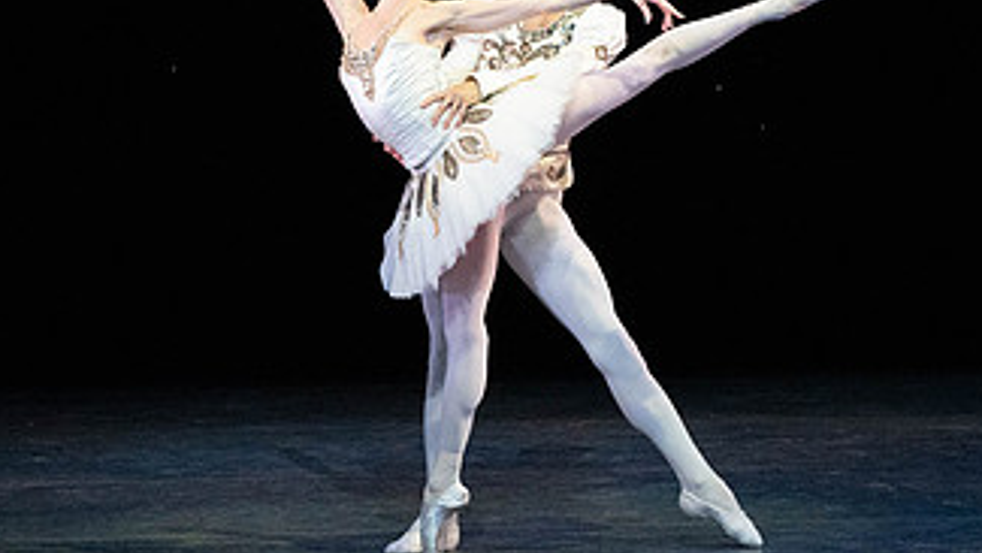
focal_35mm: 549
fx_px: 14299
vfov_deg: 2.2
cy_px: 5
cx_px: 571
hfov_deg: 3.9
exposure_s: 1/400
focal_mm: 294
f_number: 11
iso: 20000
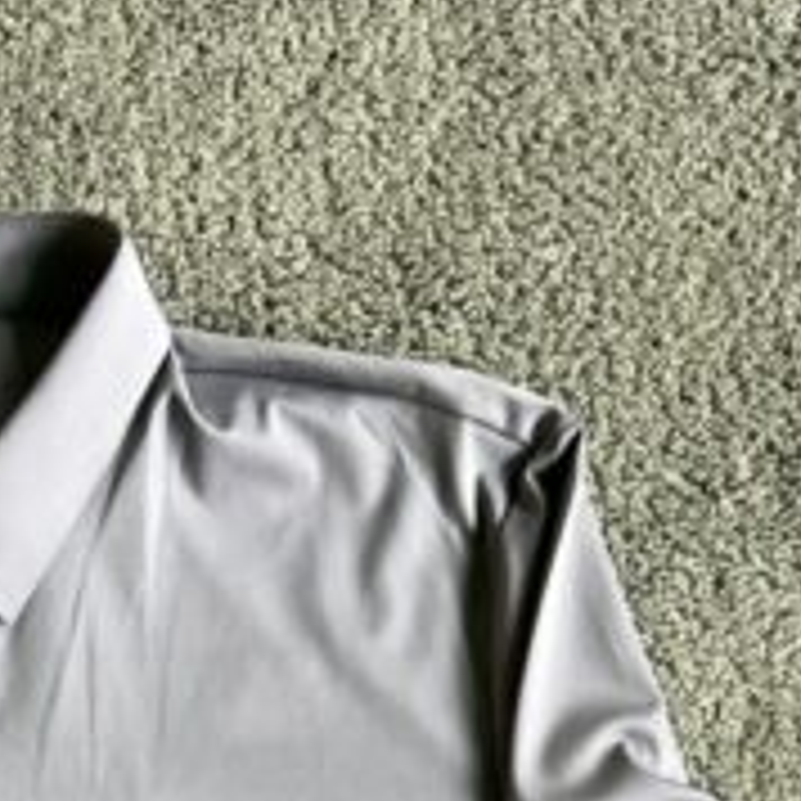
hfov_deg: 16.6
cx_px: 18
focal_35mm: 103
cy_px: 1166
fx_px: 2696
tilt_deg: -81.2
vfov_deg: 15.7
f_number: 1.5
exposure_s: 1/100
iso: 80
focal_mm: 5.7
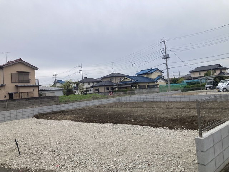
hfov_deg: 63.4
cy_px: 86
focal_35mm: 28
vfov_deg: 49.7
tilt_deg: +2.4
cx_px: 114
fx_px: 185
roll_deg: +2.6
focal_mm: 3.99
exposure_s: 1/2183
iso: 25
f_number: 1.8
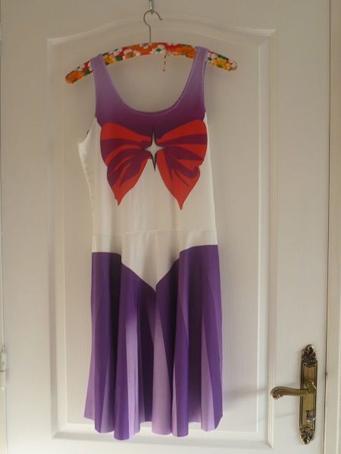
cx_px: 170
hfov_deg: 38.7
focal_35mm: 37
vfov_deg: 50.1
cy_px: 227
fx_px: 486
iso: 80
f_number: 3.1
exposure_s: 1/40
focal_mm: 6.6
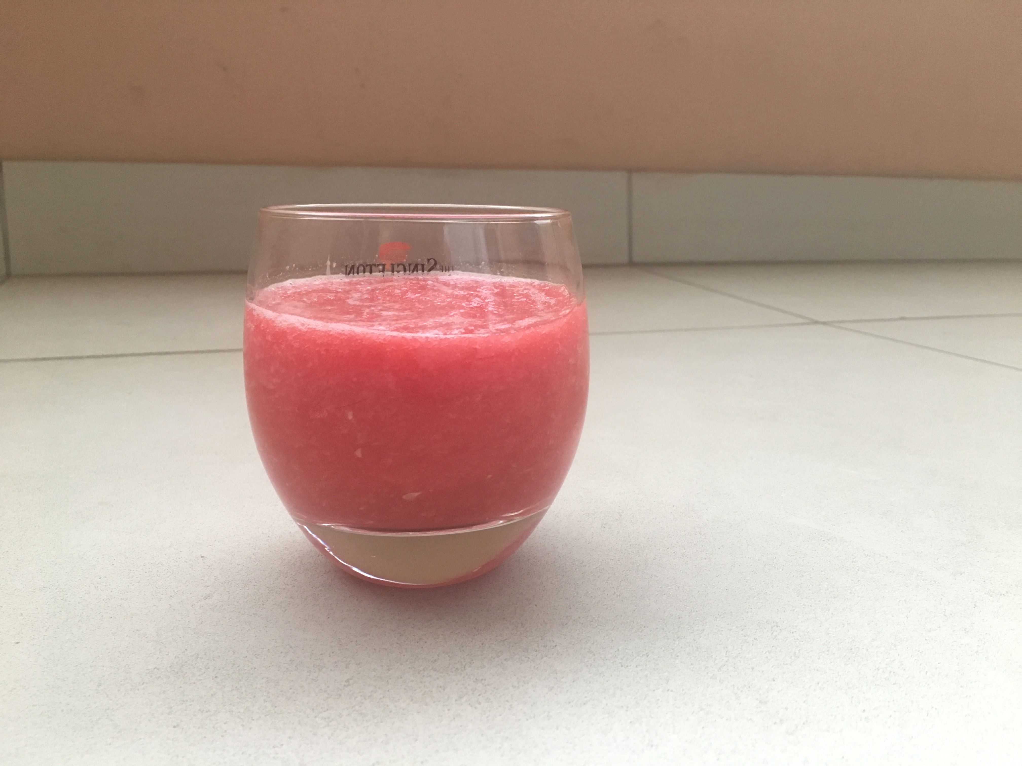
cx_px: 511
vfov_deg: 48.2
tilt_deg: -13.6
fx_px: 856
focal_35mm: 29
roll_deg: -1.5
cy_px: 383
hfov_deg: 61.7
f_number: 2.2
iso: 200
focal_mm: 4.15
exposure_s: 1/33
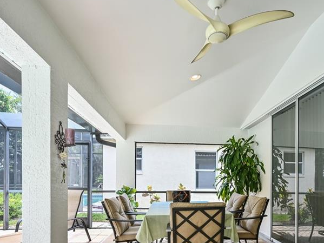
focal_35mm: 23
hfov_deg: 73.4
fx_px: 215
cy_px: 177
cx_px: 188
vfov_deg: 56.5
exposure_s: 1/20
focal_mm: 14
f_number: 11
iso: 125
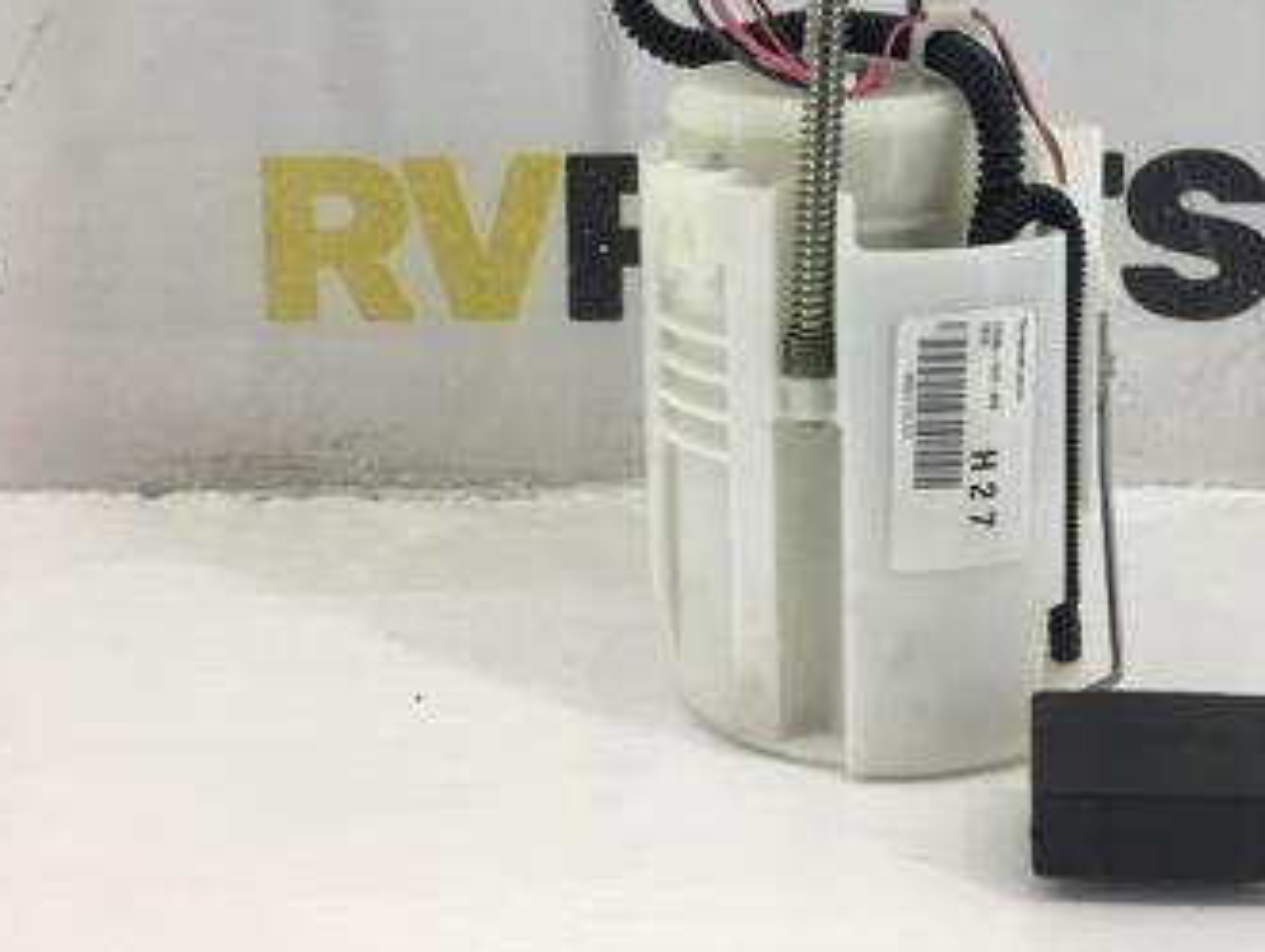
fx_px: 2049
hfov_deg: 33.7
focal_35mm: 56
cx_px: 929
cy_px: 50
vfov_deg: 25.2
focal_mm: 4.15
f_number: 2.2
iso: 40
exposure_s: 1/100
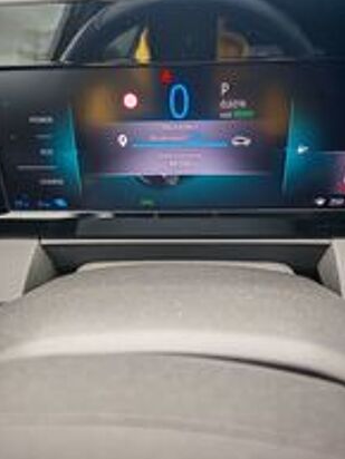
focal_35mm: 28
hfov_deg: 49.7
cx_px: 170
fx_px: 372
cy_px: 232
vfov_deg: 63.4
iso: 250
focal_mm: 6.67
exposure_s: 1/100
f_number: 1.9
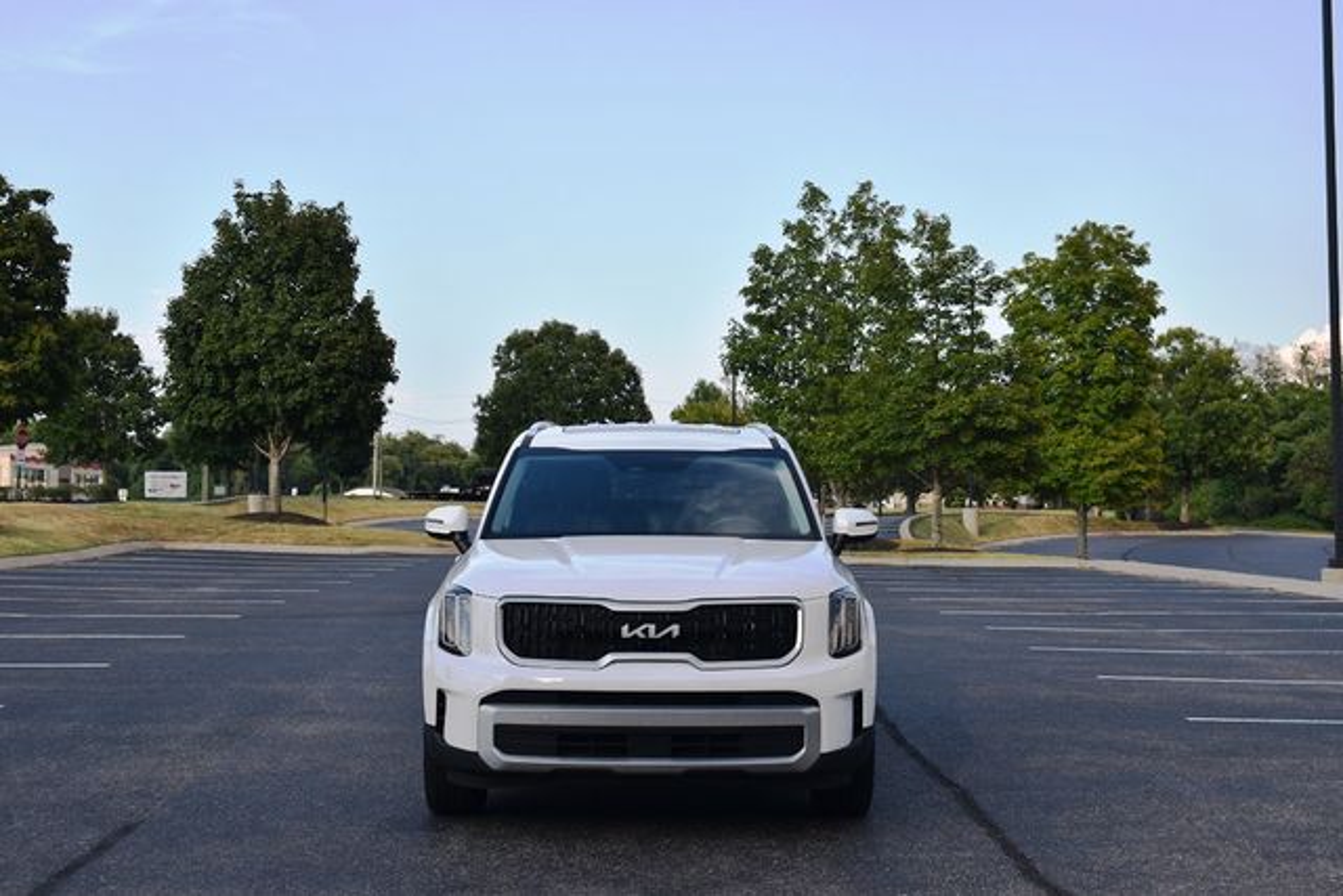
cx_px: 672
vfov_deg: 23.8
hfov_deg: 35.0
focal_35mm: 57
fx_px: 2127
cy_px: 448
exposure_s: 1/250
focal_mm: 38
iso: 180
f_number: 8
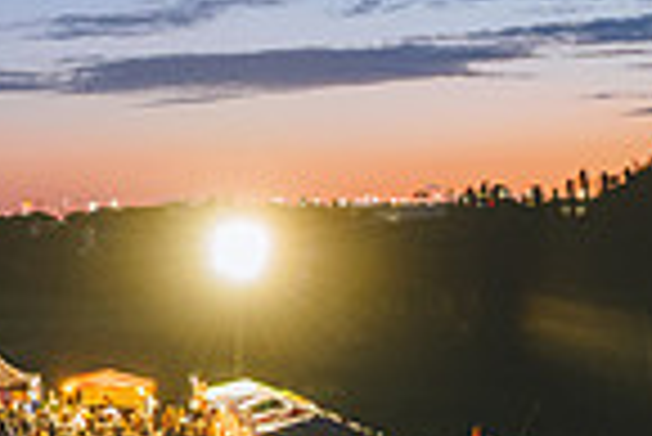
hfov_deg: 17.8
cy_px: 70
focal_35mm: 96
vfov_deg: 14.2
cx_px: -459
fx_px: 1740
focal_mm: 24
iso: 2500
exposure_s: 1/60
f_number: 3.5
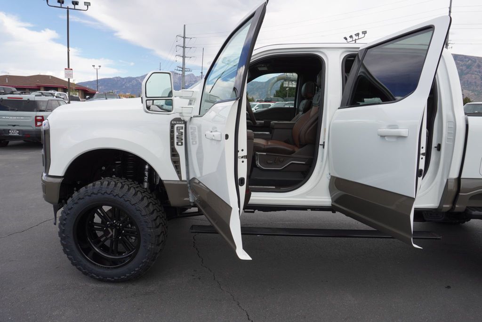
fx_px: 342
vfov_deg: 50.5
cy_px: 161
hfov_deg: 70.4
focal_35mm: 26
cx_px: 241
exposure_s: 1/200
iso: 100
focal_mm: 17
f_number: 6.3
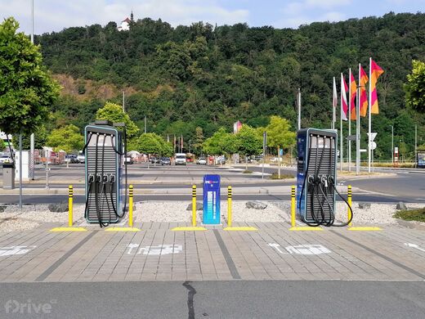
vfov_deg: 35.1
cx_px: 212
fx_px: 503
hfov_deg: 45.8
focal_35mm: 41
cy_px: 160
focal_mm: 5.3
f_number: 1.8
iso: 50
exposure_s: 1/903
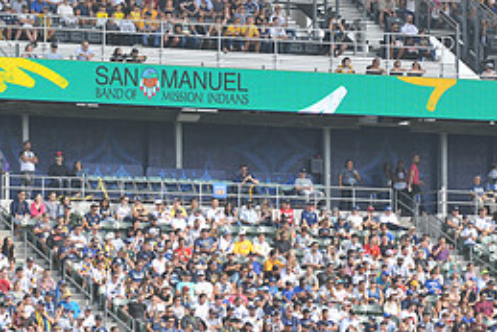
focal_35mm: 313
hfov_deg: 6.6
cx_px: 125
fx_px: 4323
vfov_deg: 4.4
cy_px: 98
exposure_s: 1/250
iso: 250
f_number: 8
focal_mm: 140
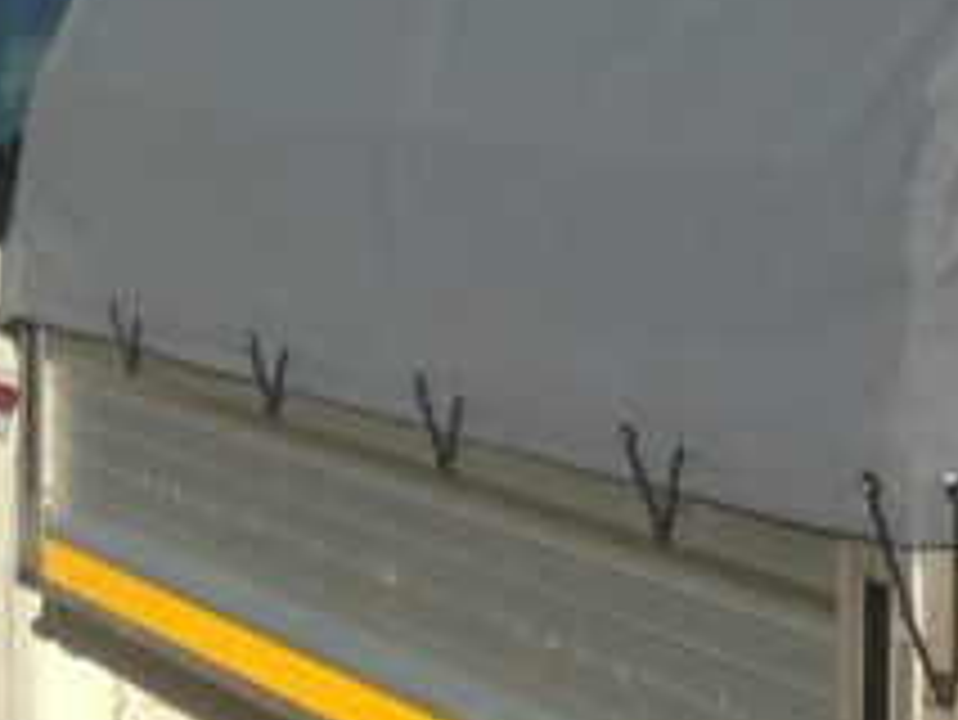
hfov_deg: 16.3
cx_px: 864
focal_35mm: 119
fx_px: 3295
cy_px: 144
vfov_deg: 12.4
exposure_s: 1/1695
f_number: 2.4
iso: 50
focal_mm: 4.12
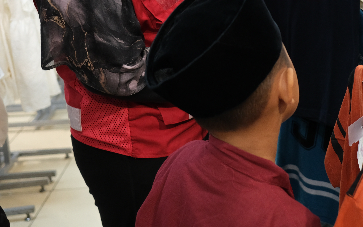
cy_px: -9
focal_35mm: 70
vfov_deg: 18.1
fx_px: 692
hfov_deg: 28.7
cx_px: 294
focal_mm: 23
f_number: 2.8
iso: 1000
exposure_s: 1/160
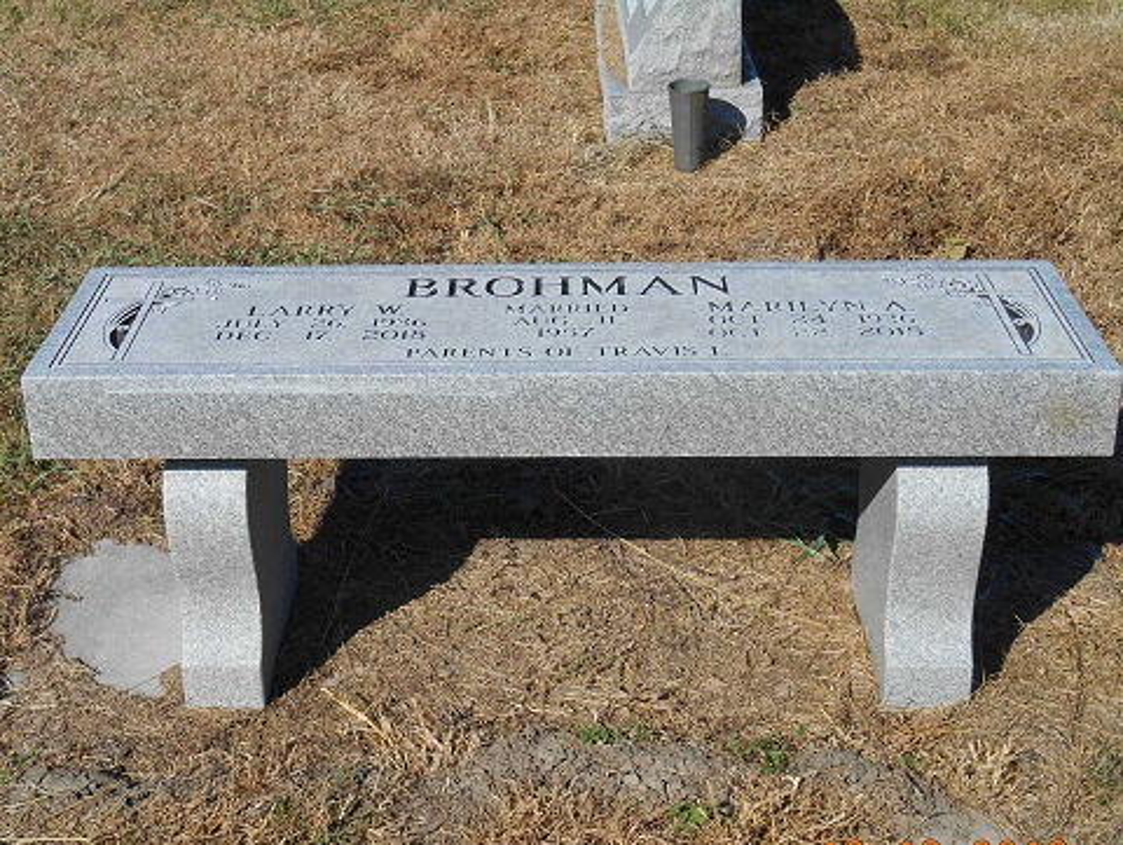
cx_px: 562
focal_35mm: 53
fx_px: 1721
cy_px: 422
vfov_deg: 27.6
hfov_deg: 36.1
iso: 80
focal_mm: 9.5
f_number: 4.2
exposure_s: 1/640
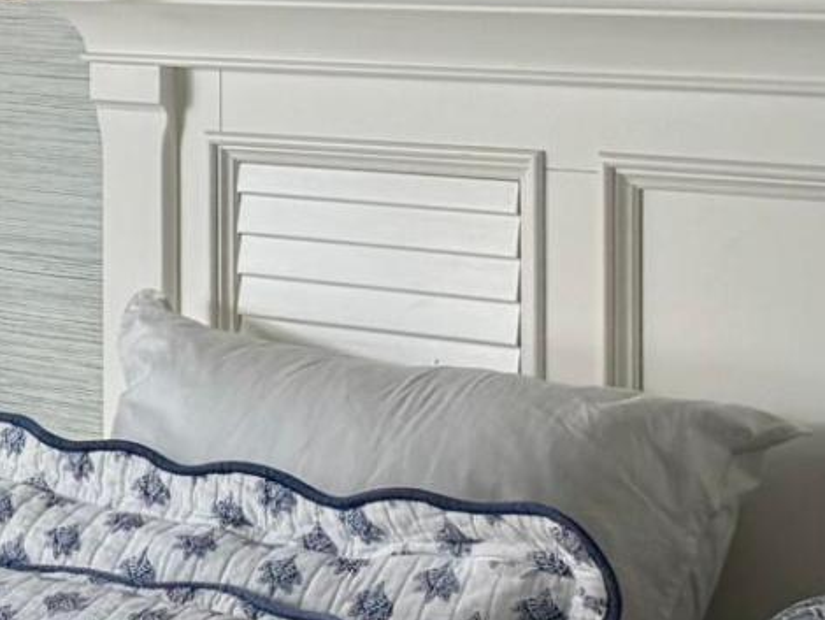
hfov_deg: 10.1
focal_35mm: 147
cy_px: -65
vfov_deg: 10.0
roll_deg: -0.1
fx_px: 3505
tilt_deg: -0.6
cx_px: -1631
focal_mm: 6.76
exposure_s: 1/137
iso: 80
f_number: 1.78
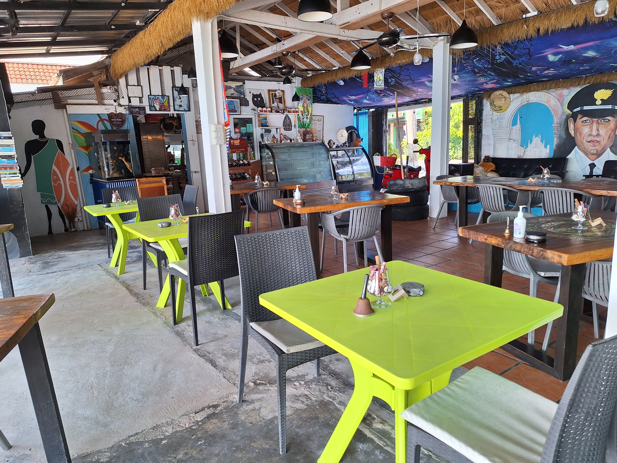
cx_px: 308
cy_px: 232
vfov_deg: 58.9
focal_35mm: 23
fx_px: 410
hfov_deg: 73.9
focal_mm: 5.54
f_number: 1.8
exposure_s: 1/147
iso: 40
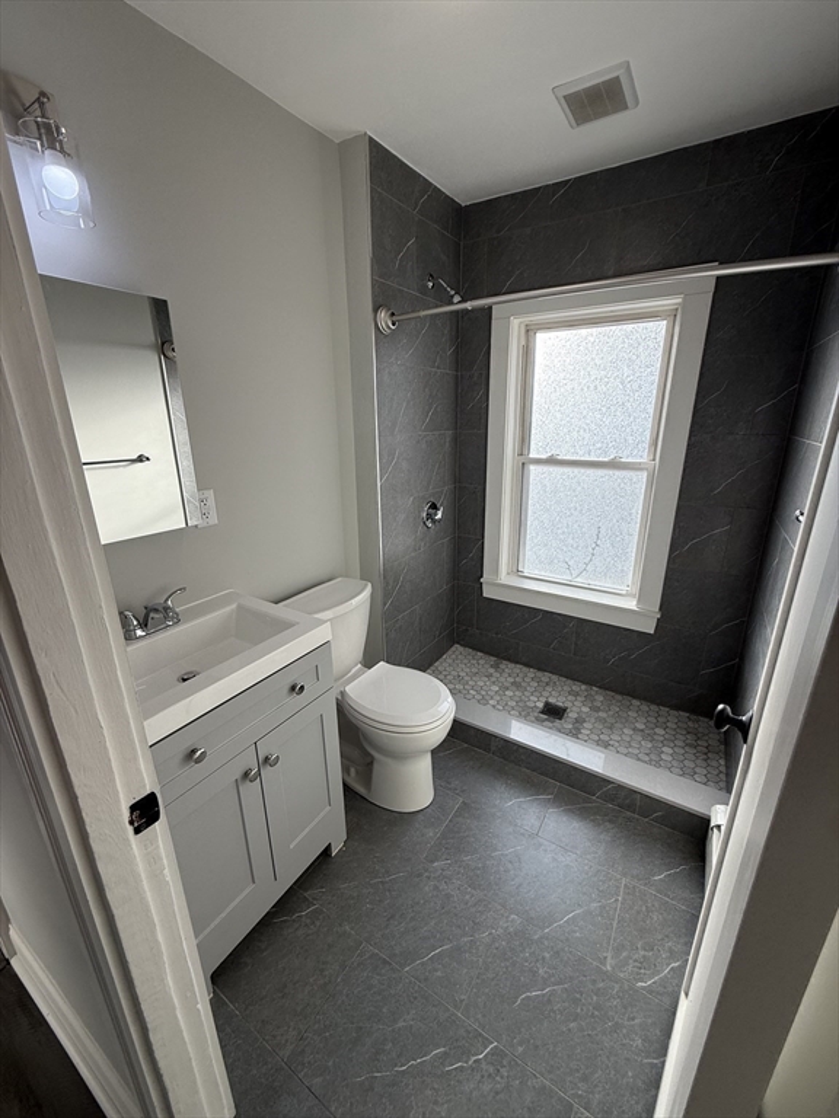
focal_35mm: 14
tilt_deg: -17.4
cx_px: 420
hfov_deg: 85.7
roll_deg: +1.3
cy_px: 559
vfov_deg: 102.1
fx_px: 452
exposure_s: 1/319
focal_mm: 2.22
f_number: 2.2
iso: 64
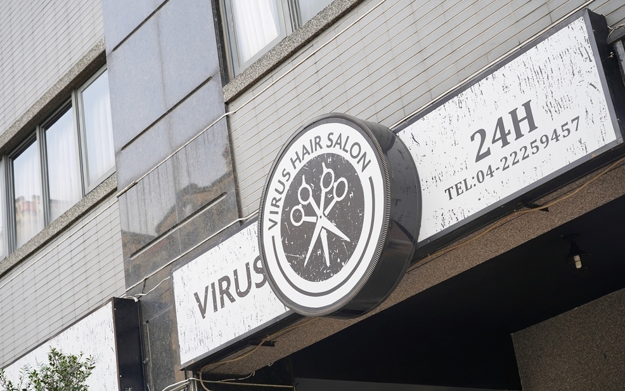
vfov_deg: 21.3
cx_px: 311
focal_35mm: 61
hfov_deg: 33.5
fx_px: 1039
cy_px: 207
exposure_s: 1/125
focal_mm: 59
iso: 100
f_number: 5.6
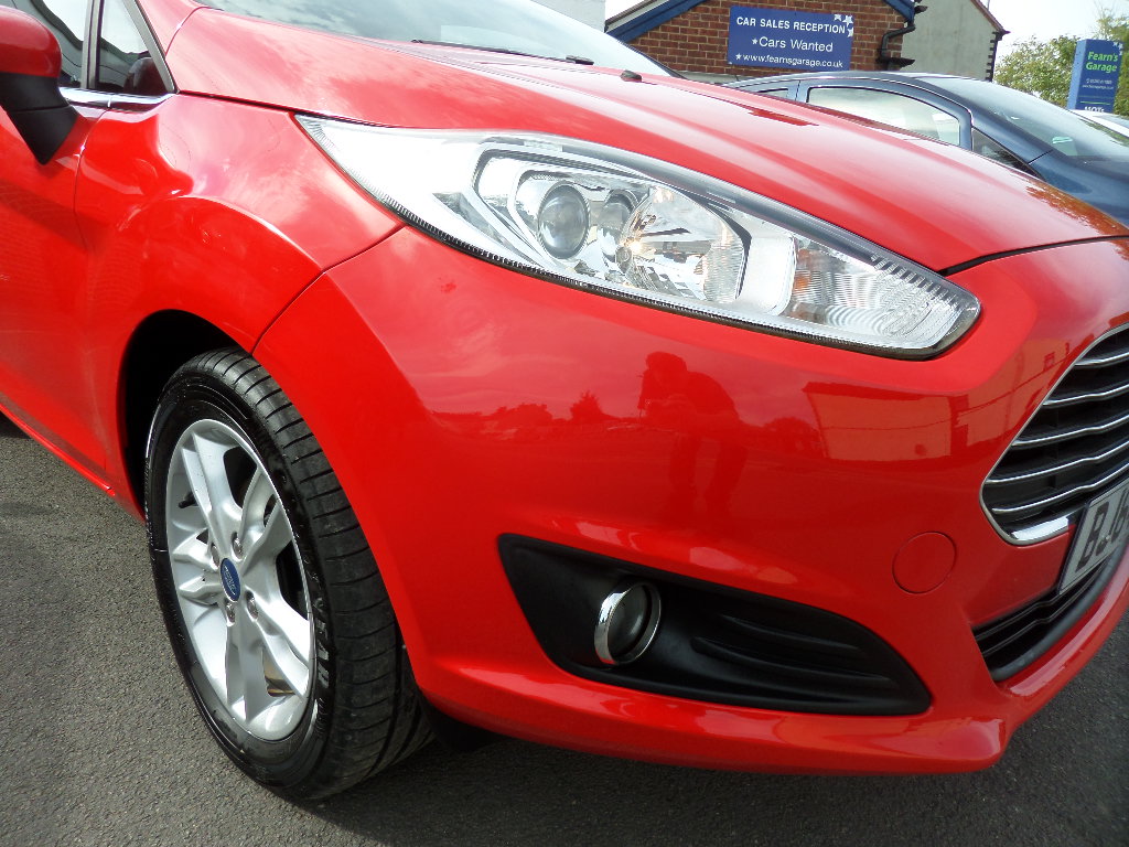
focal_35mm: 24
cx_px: 564
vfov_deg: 56.8
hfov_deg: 71.6
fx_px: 783
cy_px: 424
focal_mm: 4.3
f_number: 3.1
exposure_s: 1/500
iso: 80
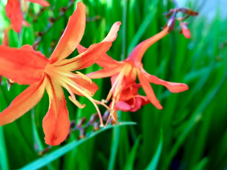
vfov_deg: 46.8
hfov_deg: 60.0
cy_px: 85
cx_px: 114
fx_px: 197
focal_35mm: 30
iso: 160
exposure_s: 1/267
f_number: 3.5
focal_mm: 5.4
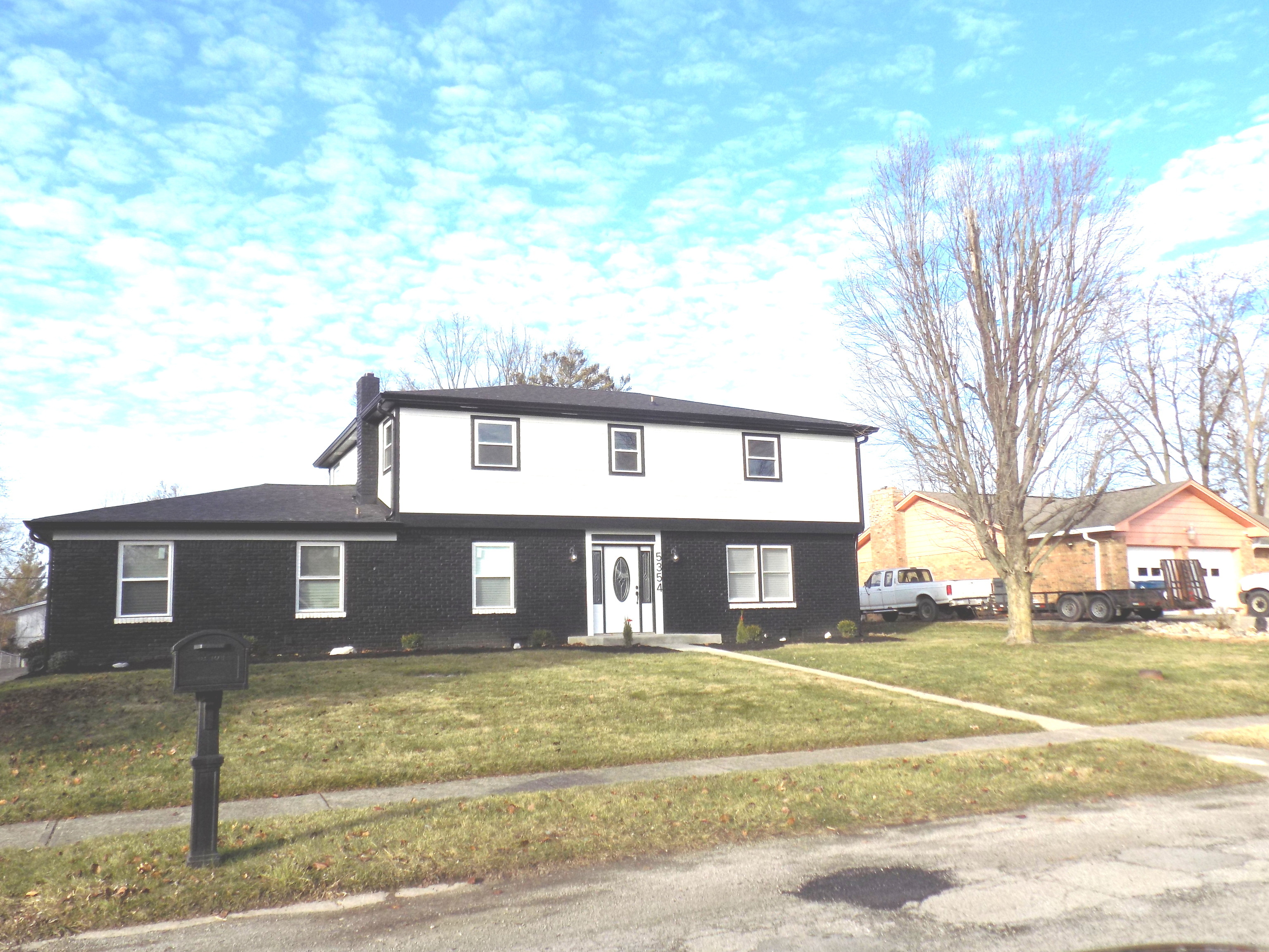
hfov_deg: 65.3
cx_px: 634
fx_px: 990
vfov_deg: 51.4
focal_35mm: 27
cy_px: 476
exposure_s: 1/1000
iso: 80
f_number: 3.2
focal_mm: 4.8
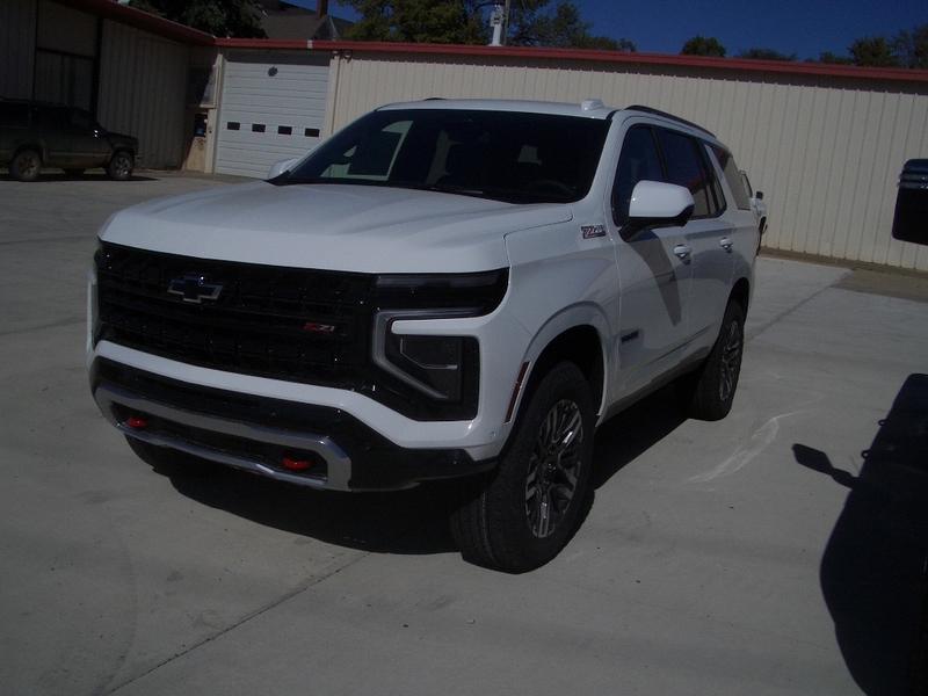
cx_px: 464
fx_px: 938
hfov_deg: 52.6
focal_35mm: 35
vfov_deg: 40.7
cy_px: 348
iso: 50
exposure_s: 1/2000
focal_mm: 5.8
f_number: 4.3
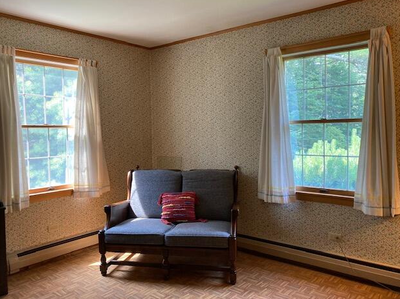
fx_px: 335
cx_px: 195
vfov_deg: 48.2
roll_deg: +1.8
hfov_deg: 61.7
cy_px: 147
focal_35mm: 29
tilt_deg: -1.4
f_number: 1.8
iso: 100
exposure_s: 1/60
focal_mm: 3.99
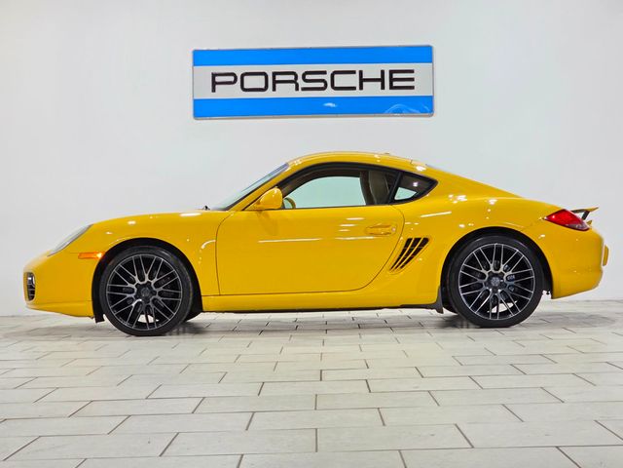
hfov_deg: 28.2
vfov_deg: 21.3
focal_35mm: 69
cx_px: 312
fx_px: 1242
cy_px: 234
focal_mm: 7.9
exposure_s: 1/120
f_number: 2.4
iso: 250
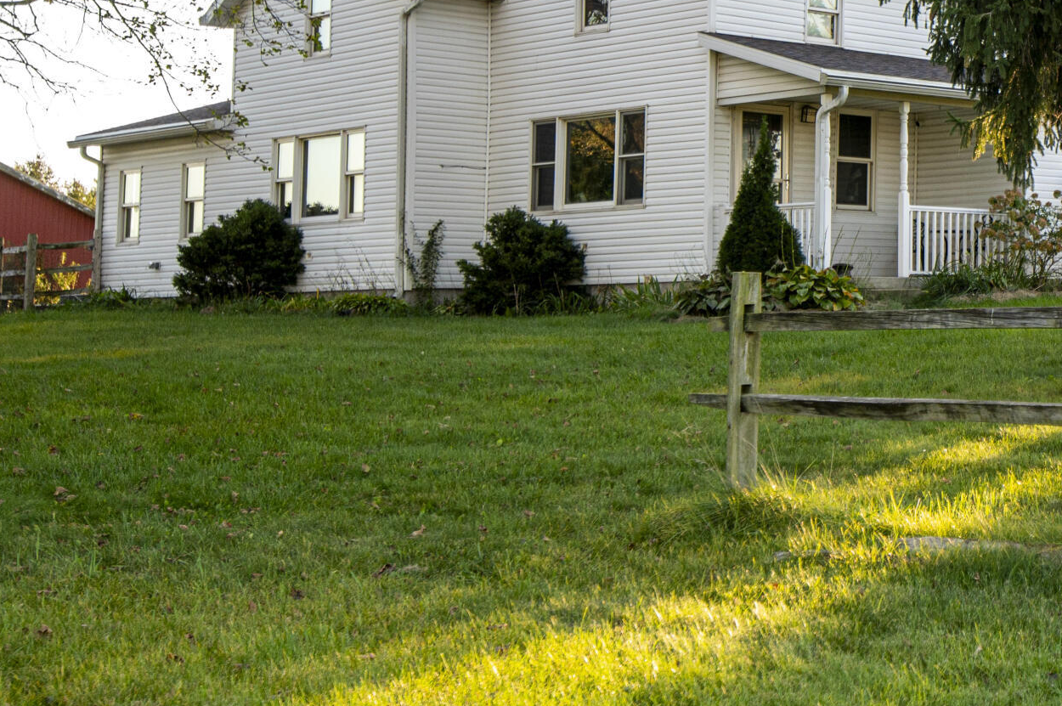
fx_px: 2122
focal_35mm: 72
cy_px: 94
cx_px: 1215
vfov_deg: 18.6
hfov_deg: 25.7
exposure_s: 1/800
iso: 500
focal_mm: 30
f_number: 2.8
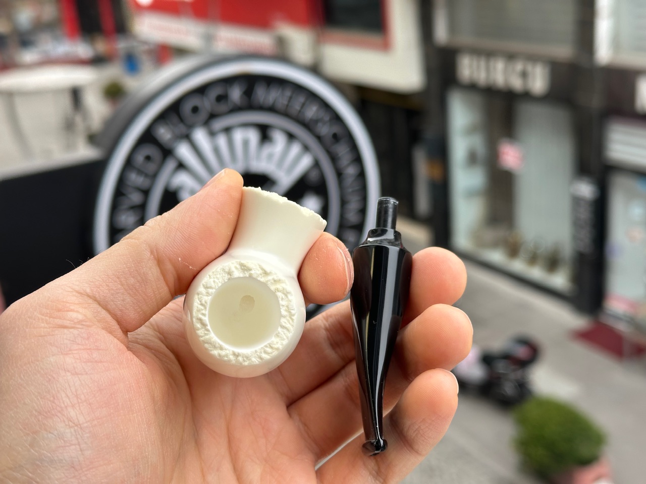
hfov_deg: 39.7
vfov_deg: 30.3
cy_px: 242
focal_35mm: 48
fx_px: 896
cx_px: 323
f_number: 1.78
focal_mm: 6.86
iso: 50
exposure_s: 1/171
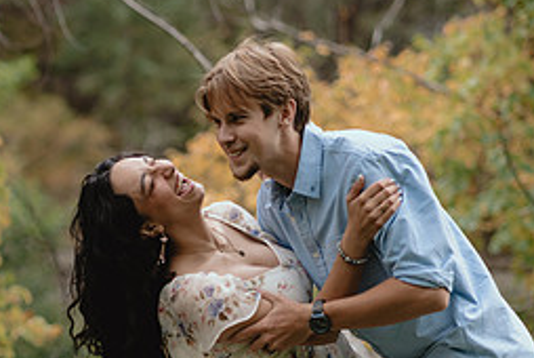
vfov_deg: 7.1
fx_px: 2881
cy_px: 260
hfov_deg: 10.6
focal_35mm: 194
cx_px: 181
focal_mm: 85
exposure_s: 1/200
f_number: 2.2
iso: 400
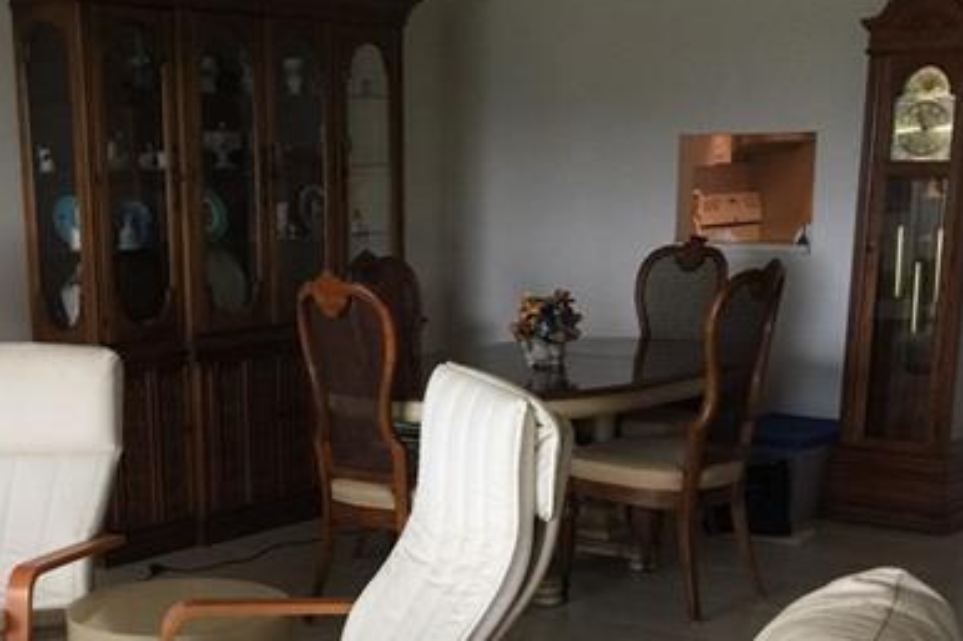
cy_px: 541
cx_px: 292
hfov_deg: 33.0
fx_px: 1604
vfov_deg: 22.2
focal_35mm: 60
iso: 50
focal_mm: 4.15
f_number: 2.2
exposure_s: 1/30
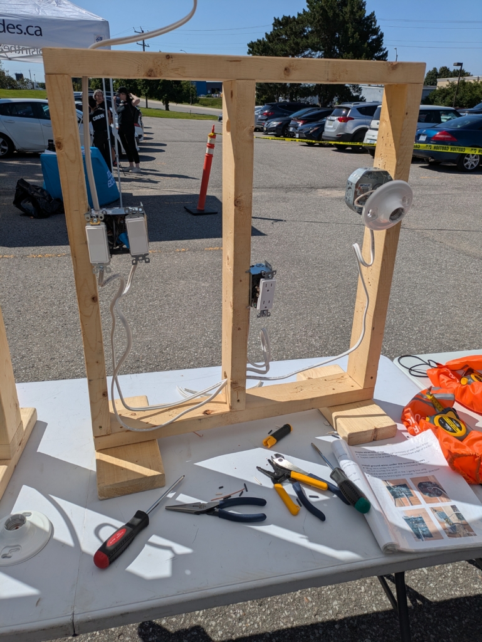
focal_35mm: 25
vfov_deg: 69.4
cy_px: 321
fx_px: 464
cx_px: 241
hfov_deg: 54.9
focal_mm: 5.43
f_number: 1.89
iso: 41
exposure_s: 1/5464
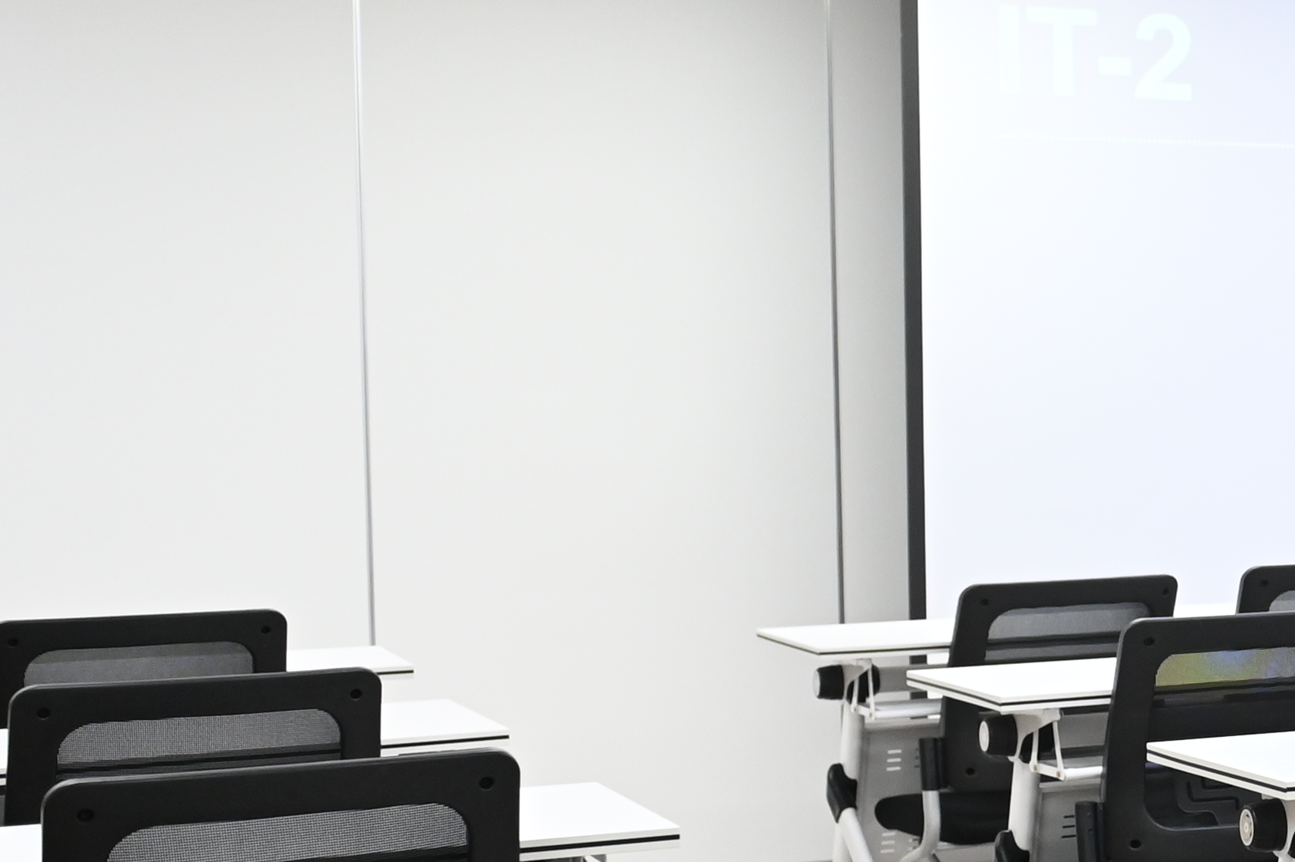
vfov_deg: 15.9
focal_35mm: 86
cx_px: 2248
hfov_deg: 18.9
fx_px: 3091
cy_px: 445
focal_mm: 24
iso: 1250
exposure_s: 1/200
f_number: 4
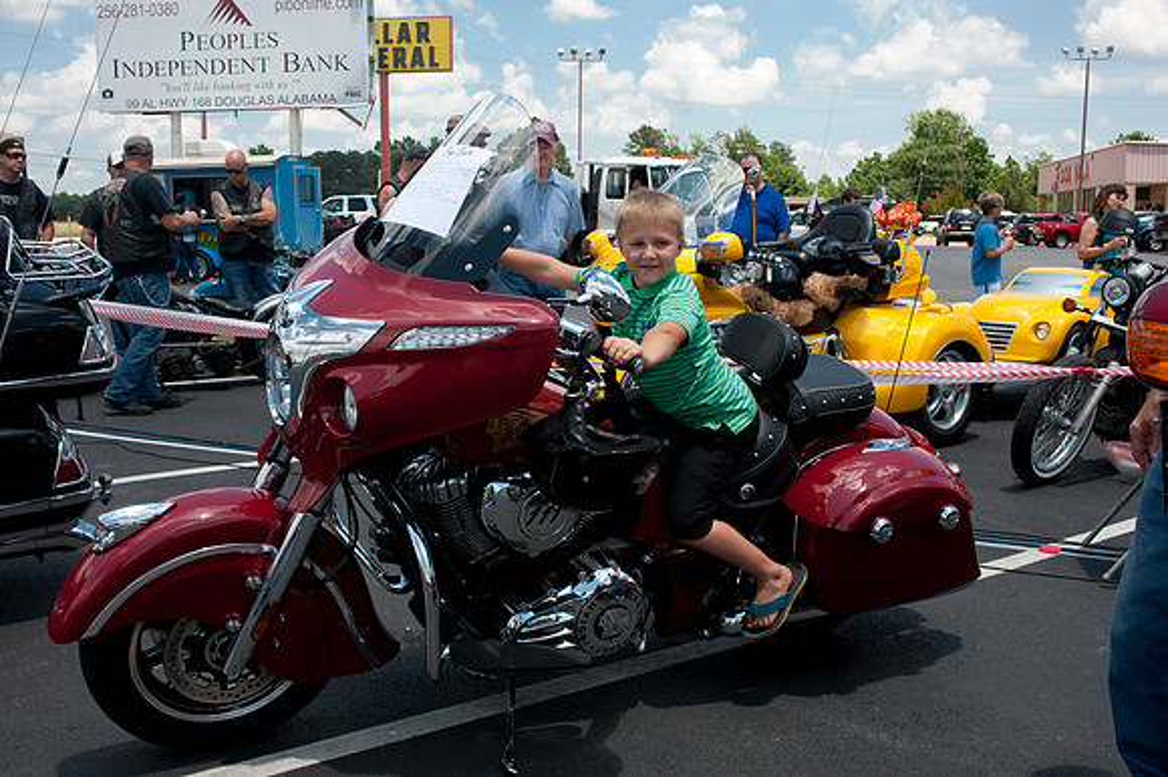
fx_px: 1135
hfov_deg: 54.5
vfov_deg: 37.8
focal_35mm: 35
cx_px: 584
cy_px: 388
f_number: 10
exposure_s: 1/400
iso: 200
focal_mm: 35
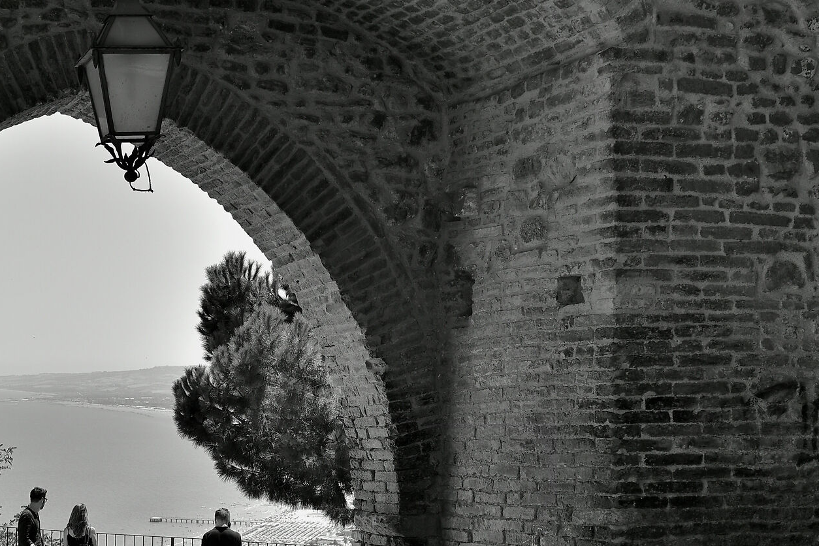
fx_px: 1524
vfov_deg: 20.1
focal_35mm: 67
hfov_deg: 28.6
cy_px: 419
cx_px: 40
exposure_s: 1/320
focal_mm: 35
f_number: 6.3
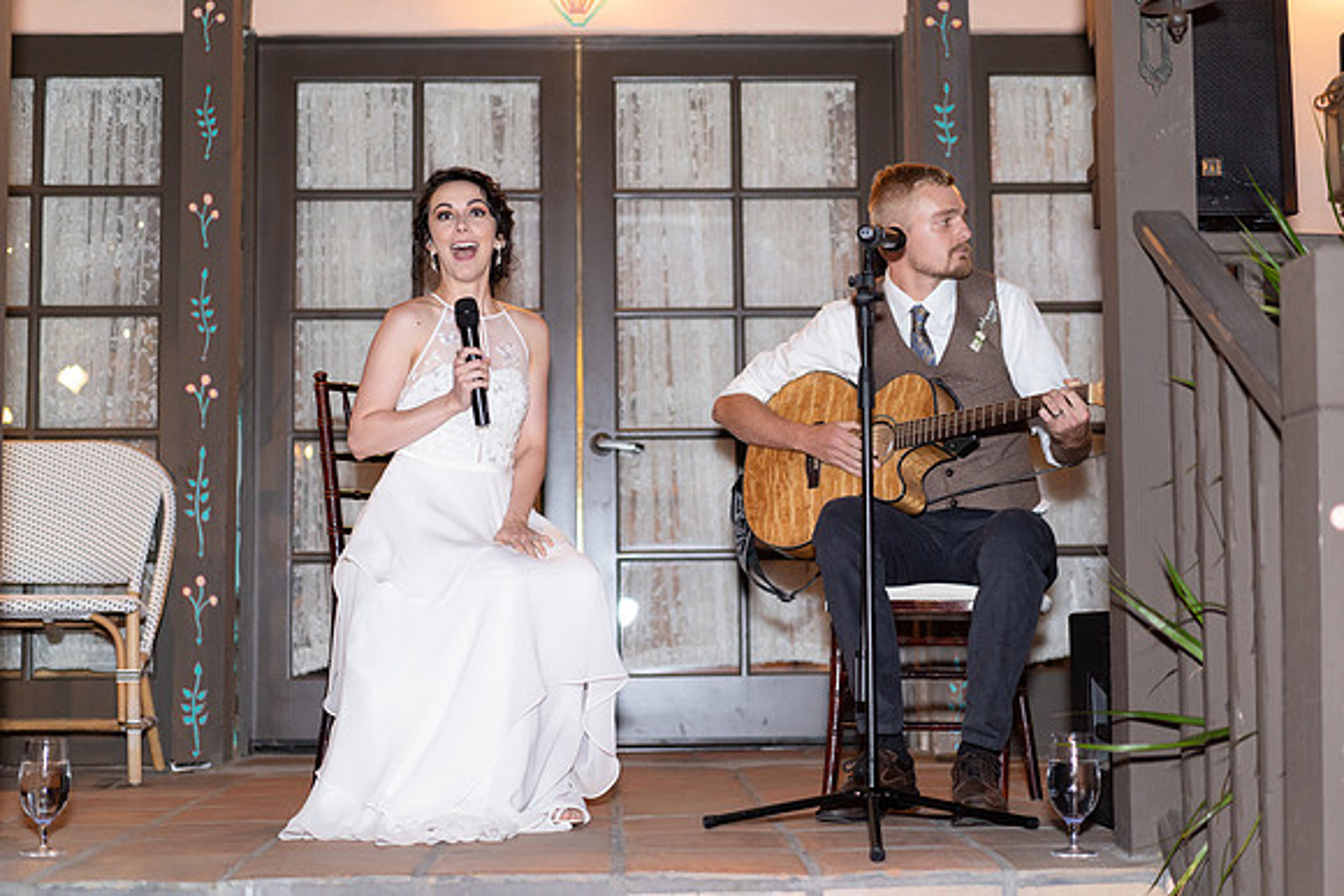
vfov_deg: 24.6
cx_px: 672
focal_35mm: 55
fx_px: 2054
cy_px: 448
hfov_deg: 36.2
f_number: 2
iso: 800
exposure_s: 1/200
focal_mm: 55
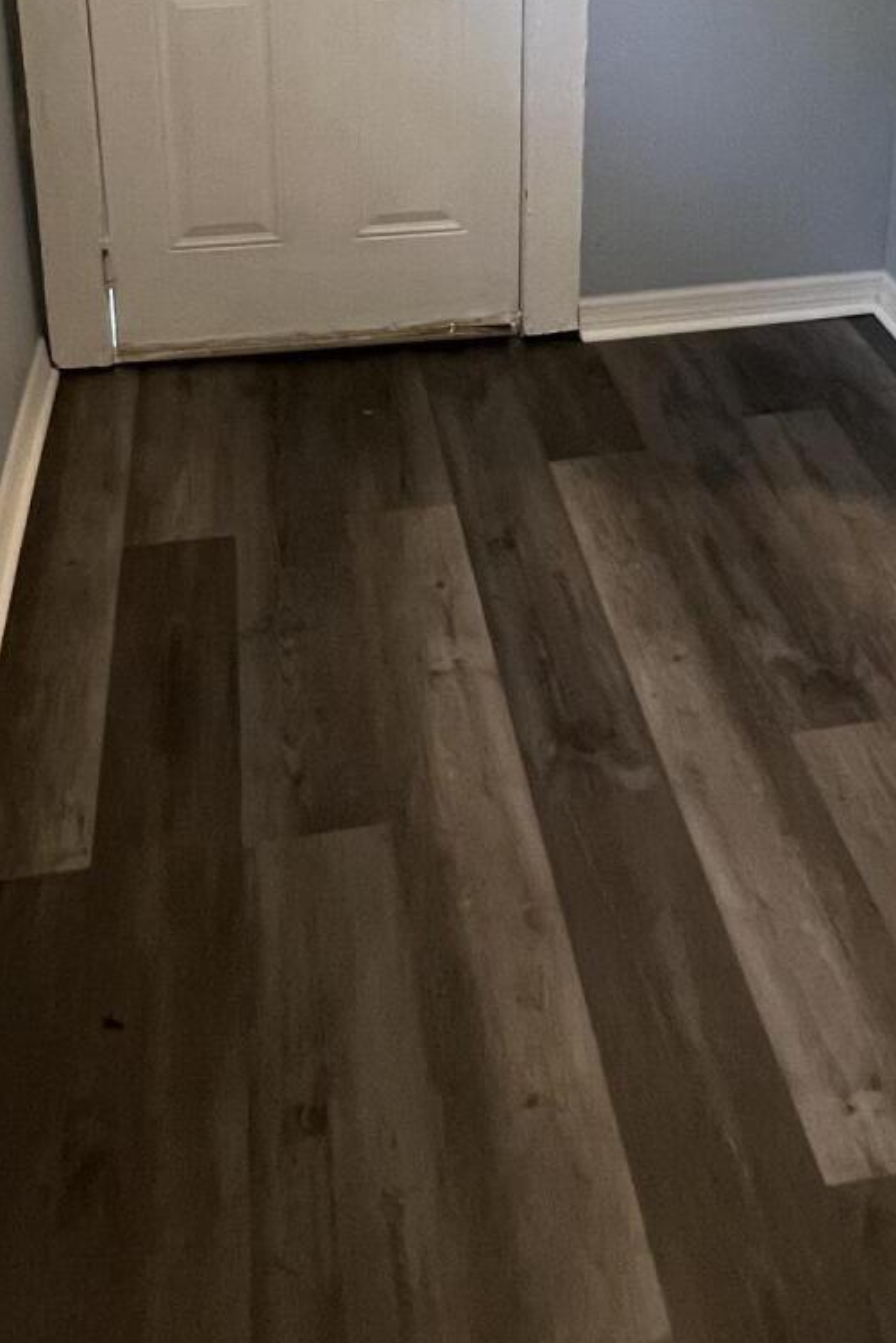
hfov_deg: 36.9
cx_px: 481
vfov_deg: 45.4
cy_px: 18
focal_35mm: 36
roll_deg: +0.8
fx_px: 1343
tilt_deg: -16.6
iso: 320
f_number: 1.8
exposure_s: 1/60
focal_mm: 1.57
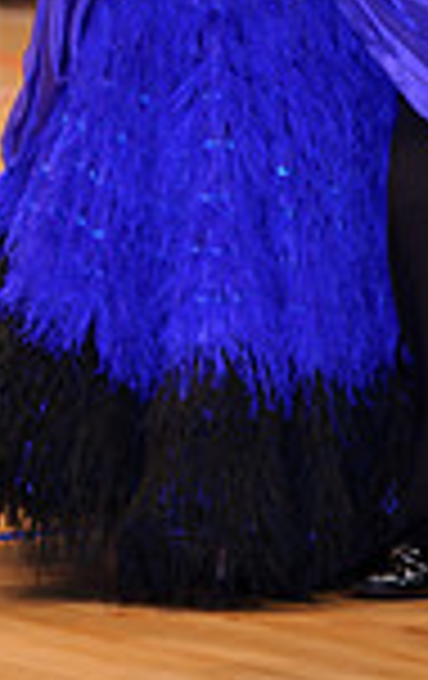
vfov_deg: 5.1
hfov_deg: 3.2
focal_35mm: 409
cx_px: 295
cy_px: -239
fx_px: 7597
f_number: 3.2
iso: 1000
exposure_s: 1/200
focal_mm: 135
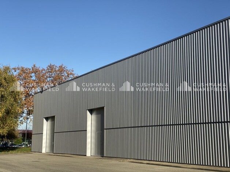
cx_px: 115
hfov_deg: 36.8
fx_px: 346
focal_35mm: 52
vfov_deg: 28.0
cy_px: 86
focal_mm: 6
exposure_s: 1/1546
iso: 20
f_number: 2
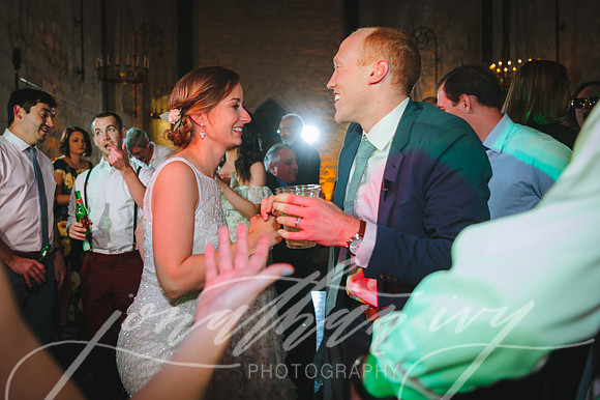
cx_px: 241
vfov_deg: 39.9
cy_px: 192
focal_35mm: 33
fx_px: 550
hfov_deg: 56.8
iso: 2500
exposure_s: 1/160
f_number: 2.8
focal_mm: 26
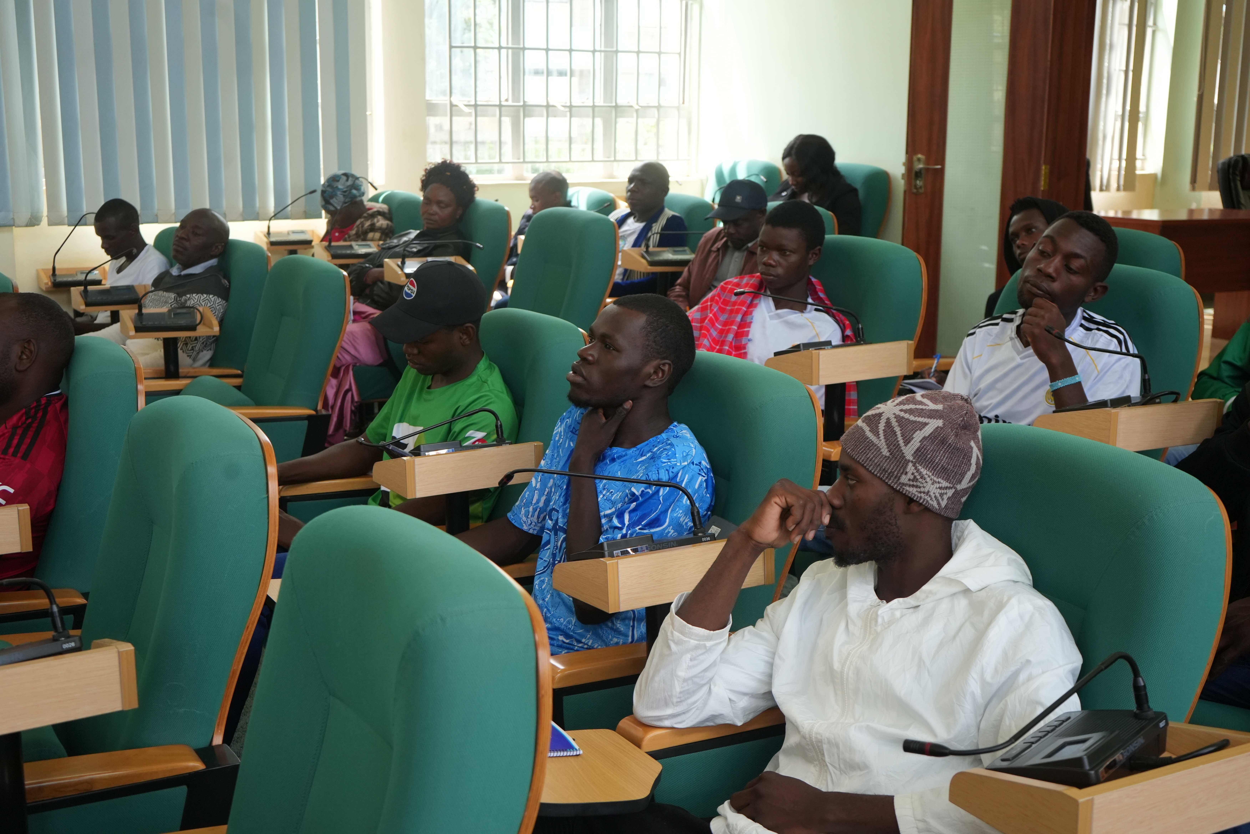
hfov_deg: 48.5
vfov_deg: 33.4
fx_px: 1389
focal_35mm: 40
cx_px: 625
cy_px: 417
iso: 2000
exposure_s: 1/640
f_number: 5.6
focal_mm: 40
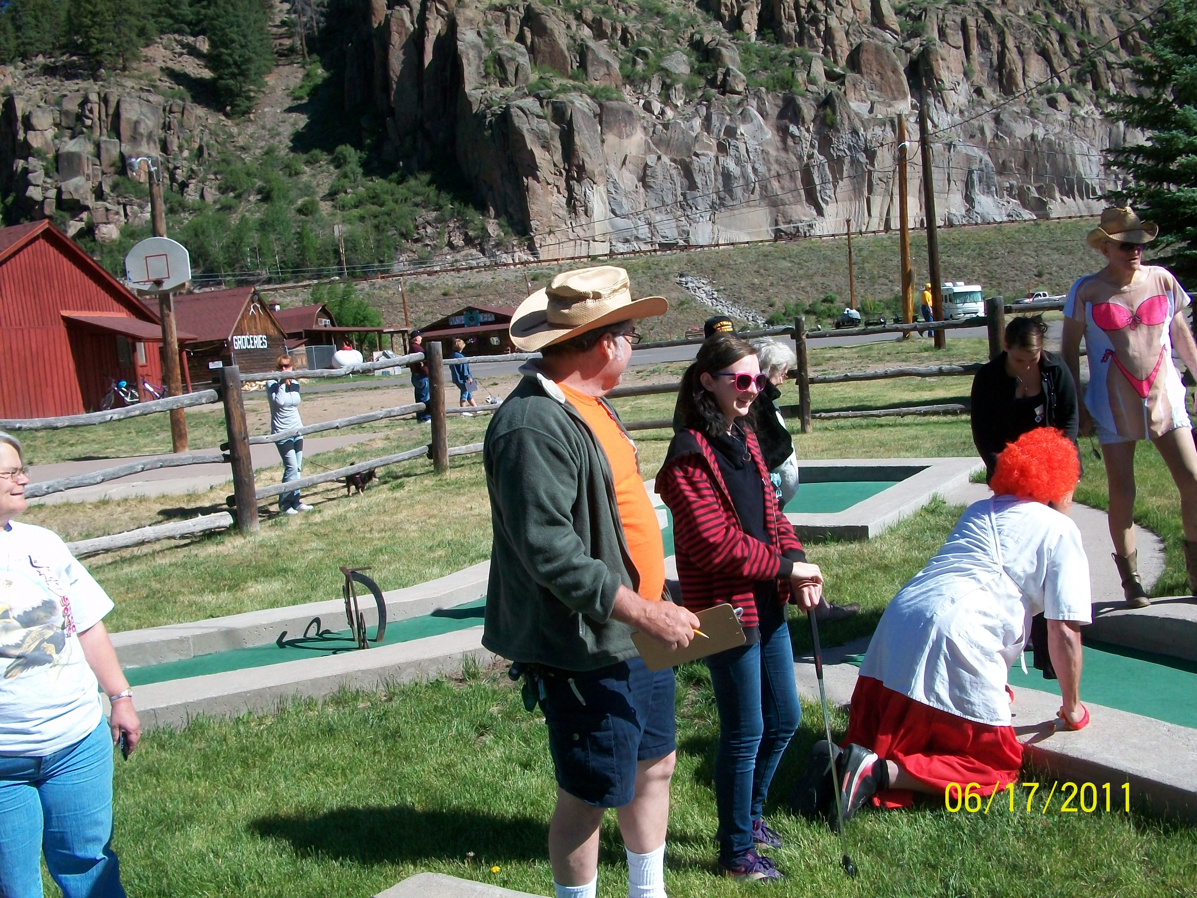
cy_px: 449
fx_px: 1176
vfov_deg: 41.8
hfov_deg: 54.0
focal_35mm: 34
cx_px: 598
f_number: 5.5
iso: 80
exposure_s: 1/400
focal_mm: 5.7
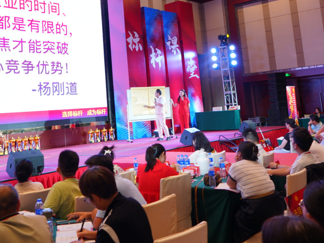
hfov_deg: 41.1
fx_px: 430
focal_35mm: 46
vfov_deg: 30.6
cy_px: 43
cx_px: 130
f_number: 4
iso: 320
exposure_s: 1/30
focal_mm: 24
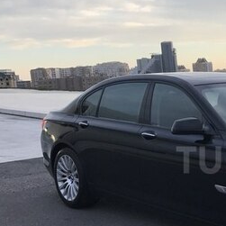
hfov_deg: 24.2
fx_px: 480
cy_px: 160
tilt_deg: -8.9
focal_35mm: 65
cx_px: 268
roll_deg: +3.1
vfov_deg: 26.3
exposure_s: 1/298
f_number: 1.8
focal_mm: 3.99
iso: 20
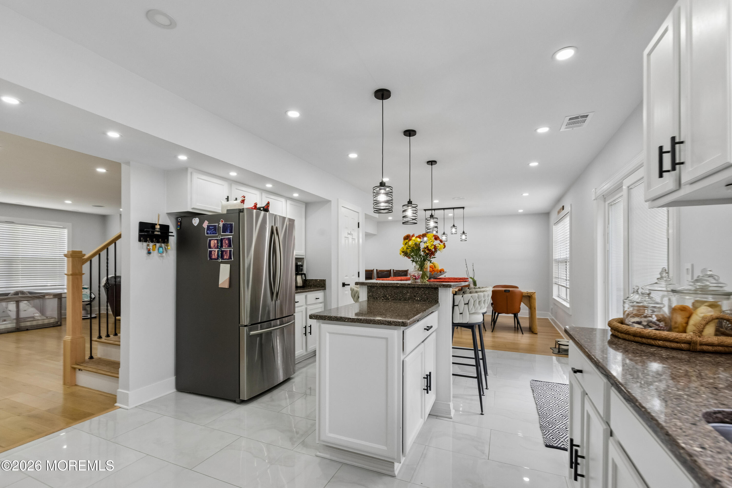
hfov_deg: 100.4
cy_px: 244
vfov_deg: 77.3
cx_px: 366
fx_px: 305
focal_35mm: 15
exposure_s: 1/250
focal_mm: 15
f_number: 7.1
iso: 1250
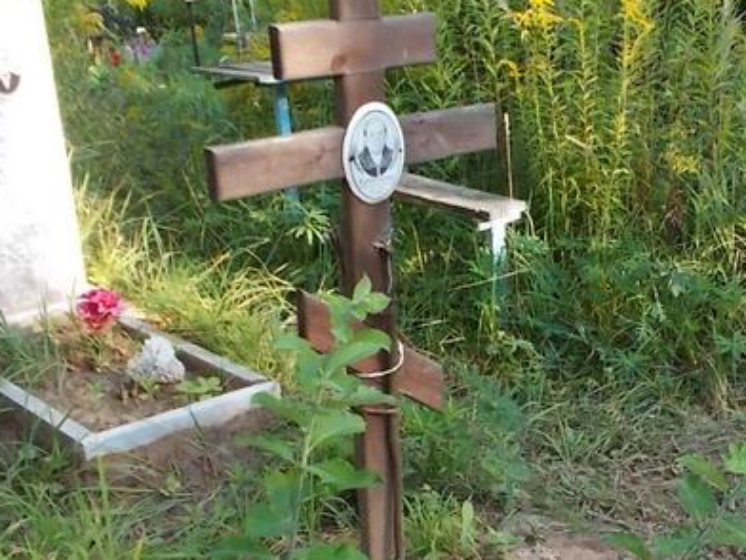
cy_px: 406
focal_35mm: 53
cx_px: 569
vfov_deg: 27.2
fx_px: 1142
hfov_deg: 35.3
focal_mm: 4.6
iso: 80
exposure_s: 1/125
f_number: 3.2
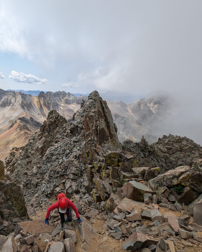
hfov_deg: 78.8
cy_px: 127
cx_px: 75
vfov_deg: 93.1
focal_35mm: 16
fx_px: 120
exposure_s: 1/2457
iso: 41
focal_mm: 2.23
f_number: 1.95
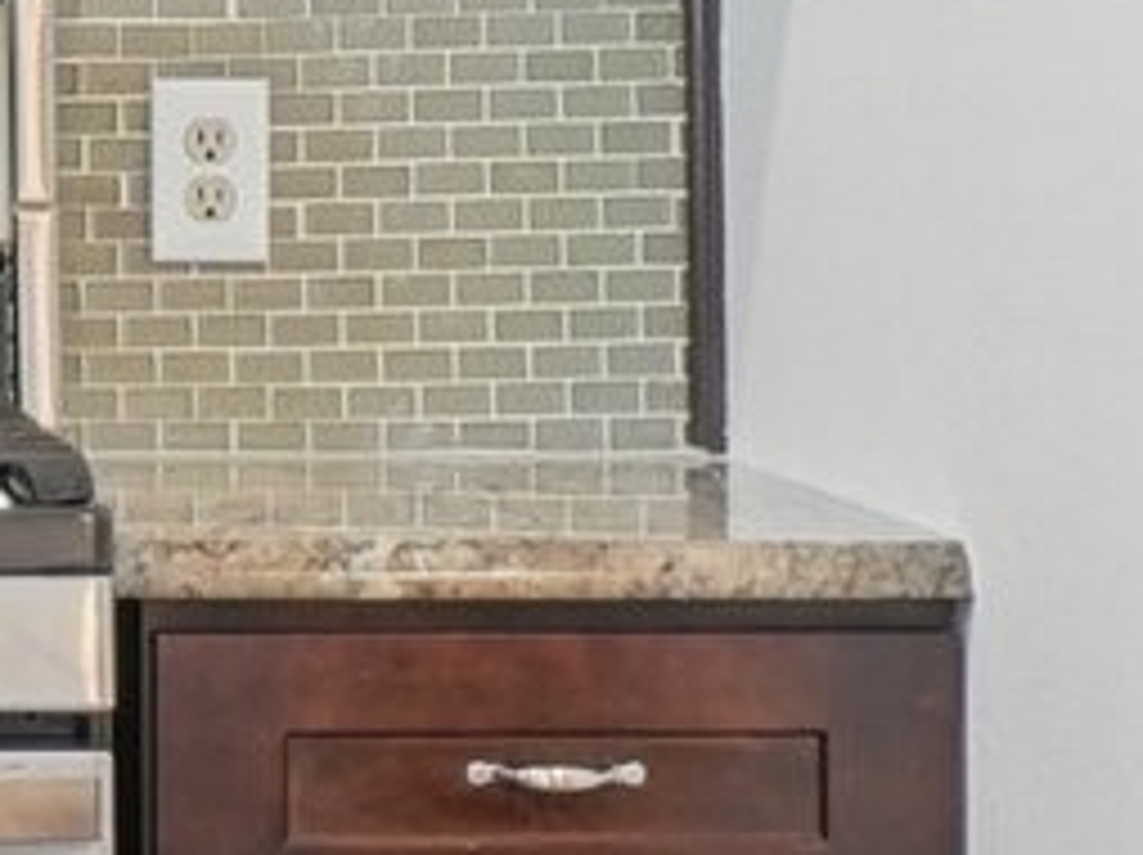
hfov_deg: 11.6
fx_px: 5377
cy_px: 196
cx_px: -576
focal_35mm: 163
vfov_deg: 9.1
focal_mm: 14
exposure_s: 1/13
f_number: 8
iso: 400
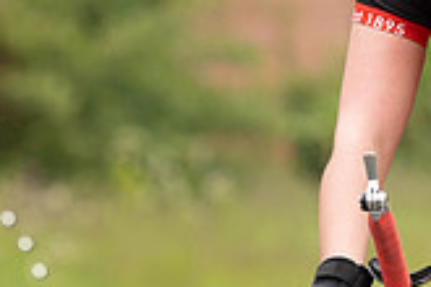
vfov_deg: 1.8
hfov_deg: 2.6
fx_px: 9326
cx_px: 507
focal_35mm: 779
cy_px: -41
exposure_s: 1/1000
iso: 250
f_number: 3.5
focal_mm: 144
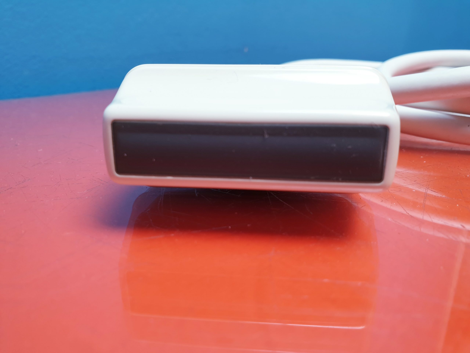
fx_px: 353
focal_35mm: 26
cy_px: 176
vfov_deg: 53.1
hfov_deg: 67.3
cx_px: 235
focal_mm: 4.3
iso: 80
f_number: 2.4
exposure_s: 1/50
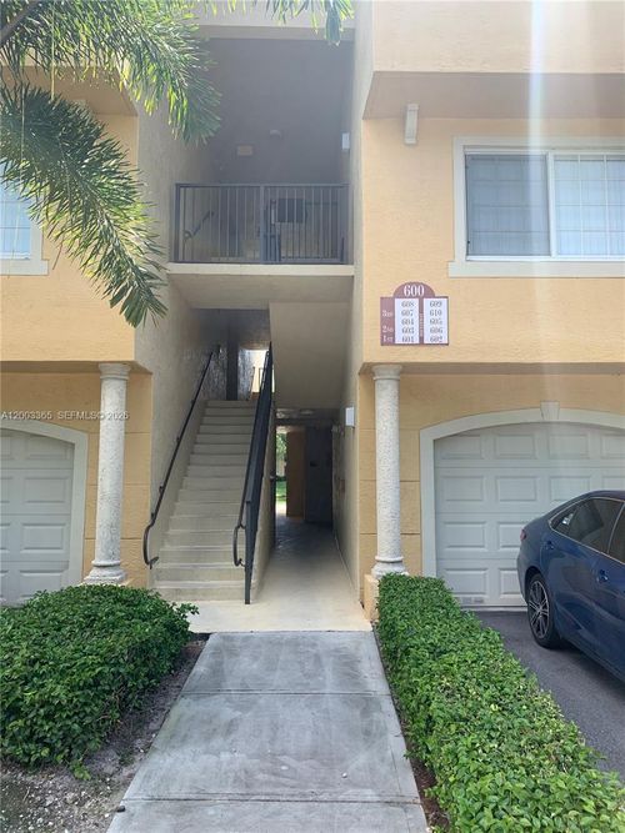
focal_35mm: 26
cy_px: 416
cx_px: 312
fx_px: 626
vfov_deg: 67.3
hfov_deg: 53.0
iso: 25
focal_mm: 4.25
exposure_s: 1/570
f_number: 1.8
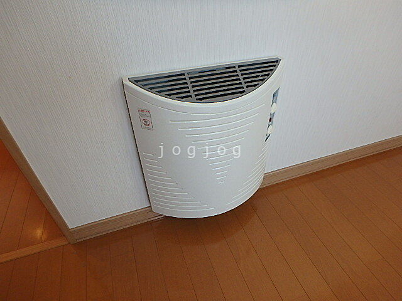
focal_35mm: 21
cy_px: 150
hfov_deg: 79.0
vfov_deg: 63.4
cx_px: 201
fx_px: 244
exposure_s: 1/60
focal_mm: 3.7
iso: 125
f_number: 3.5
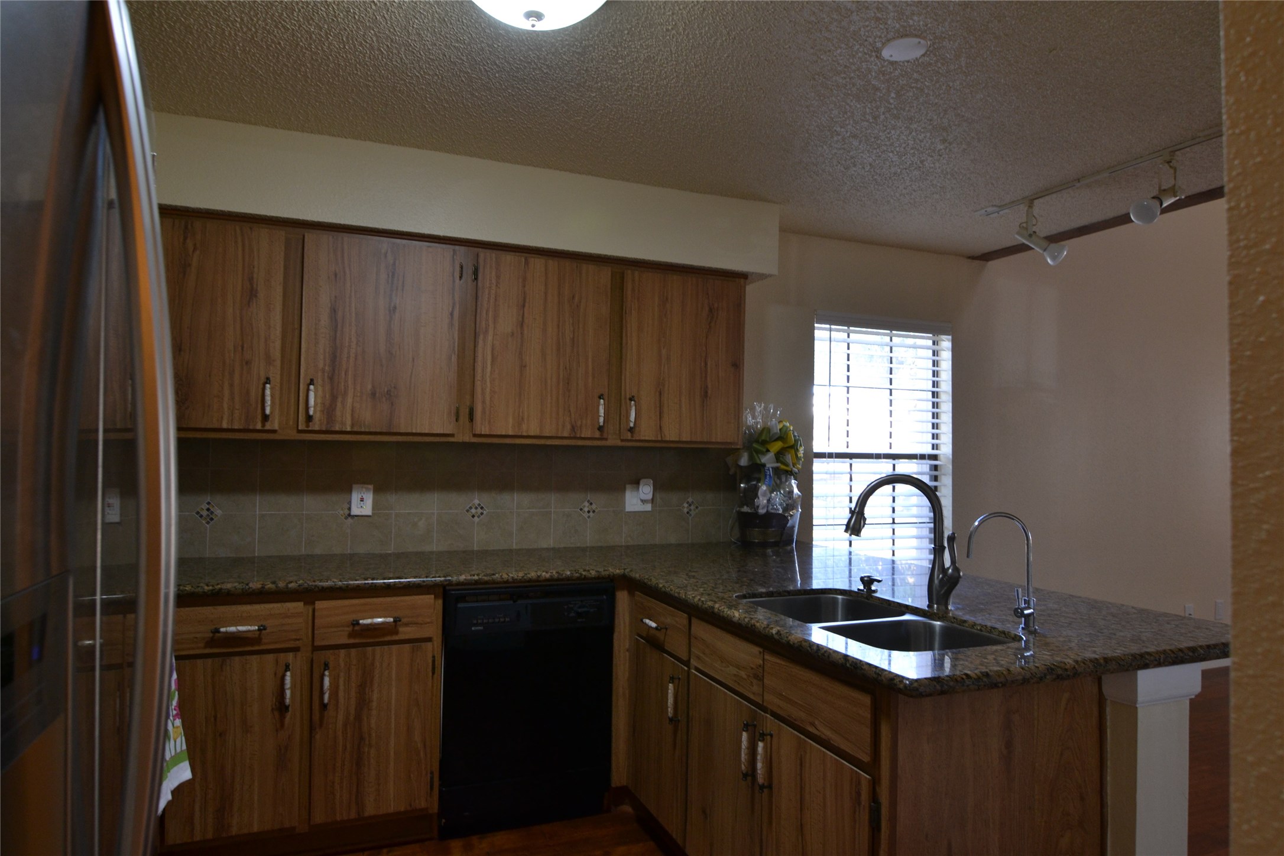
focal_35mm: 21
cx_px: 642
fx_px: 749
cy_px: 428
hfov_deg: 81.2
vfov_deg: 59.5
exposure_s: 1/25
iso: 400
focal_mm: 14
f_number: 5.6
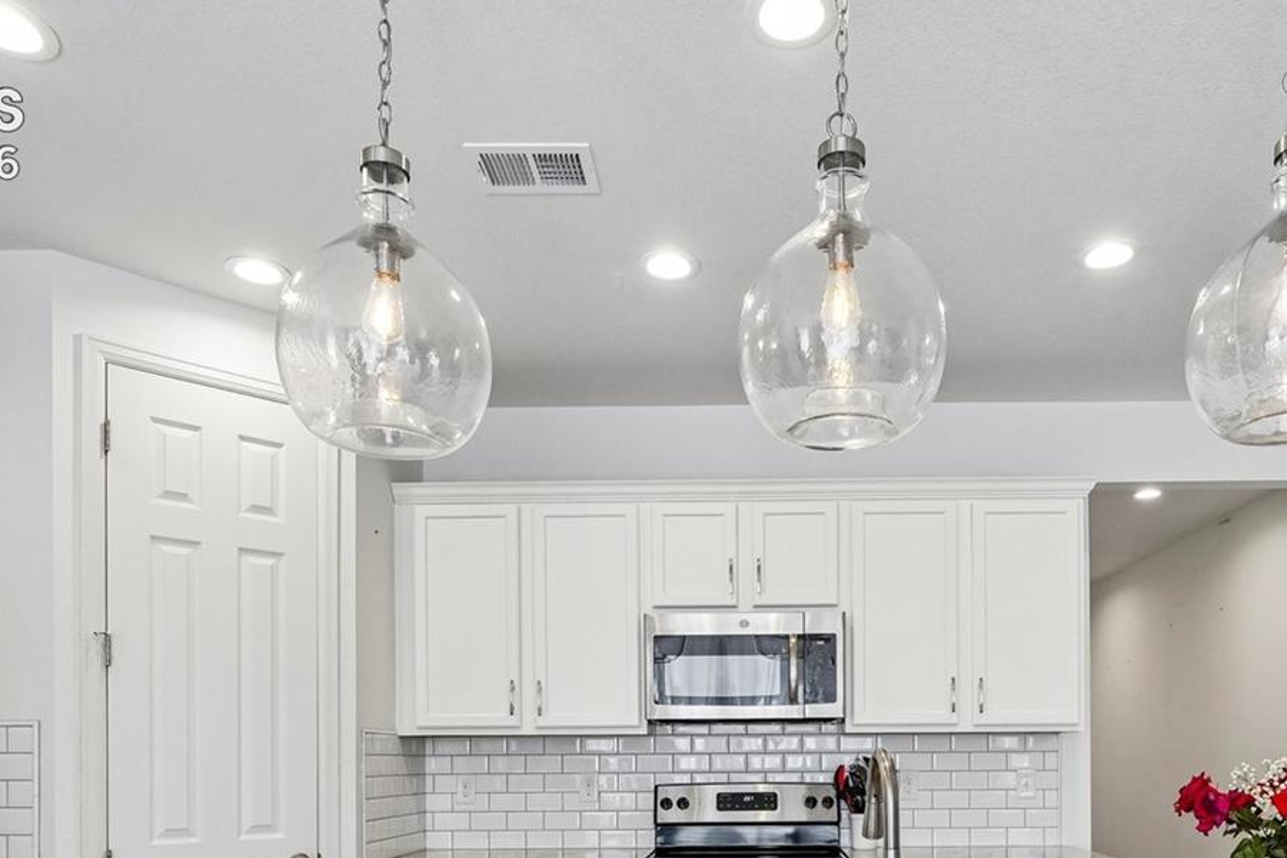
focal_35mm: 27
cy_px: 752
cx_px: 741
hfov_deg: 67.0
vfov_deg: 44.2
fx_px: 965
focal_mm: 10
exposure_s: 1/80
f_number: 8
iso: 800
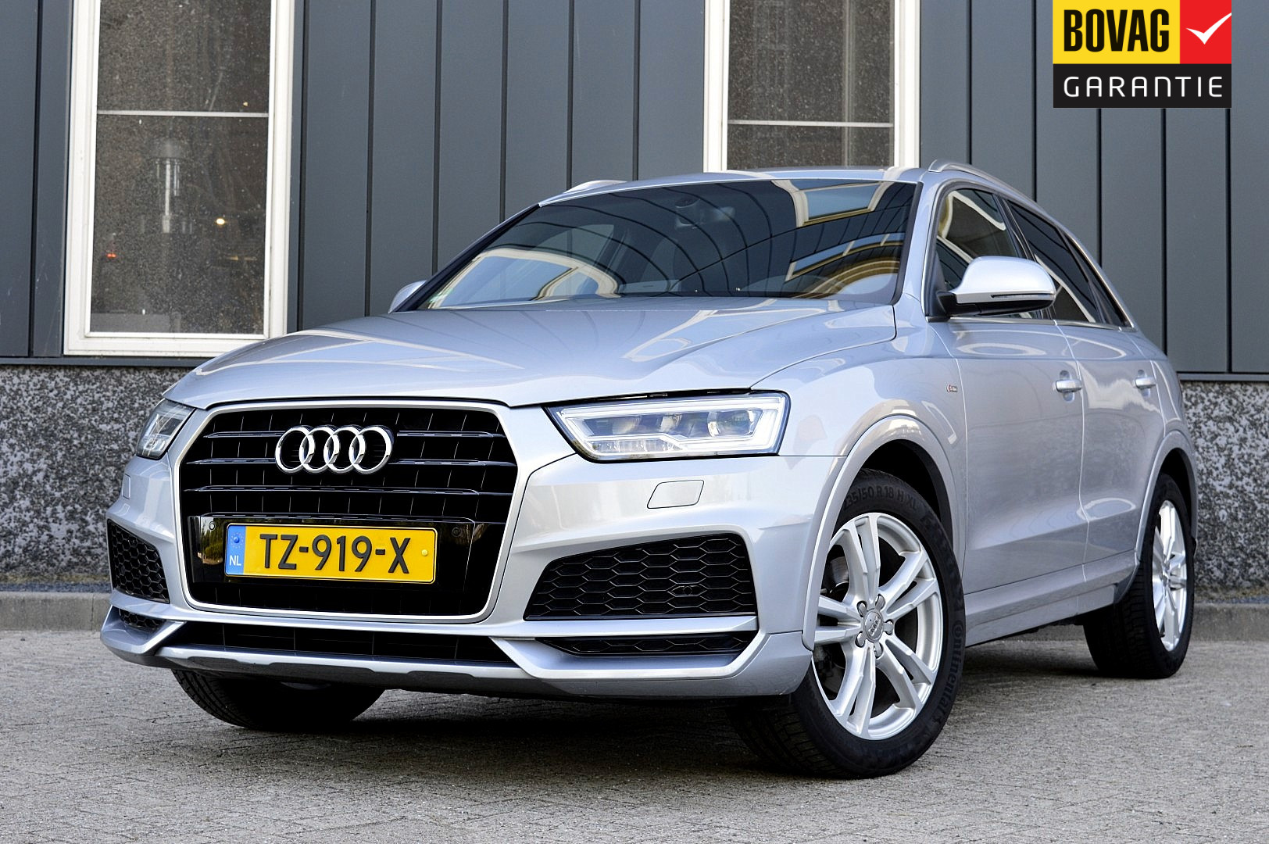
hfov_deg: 33.4
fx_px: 2113
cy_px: 422
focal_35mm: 60
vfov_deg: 22.6
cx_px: 634
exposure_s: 1/80
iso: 400
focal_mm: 40
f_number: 8
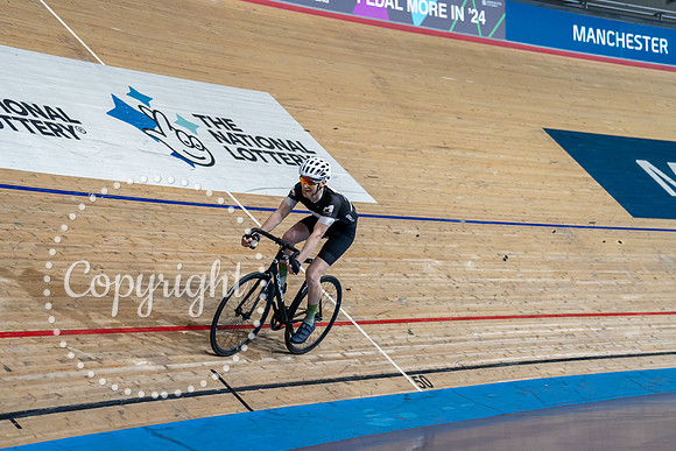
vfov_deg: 17.7
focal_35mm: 77
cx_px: 338
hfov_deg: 26.3
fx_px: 1446
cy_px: 226
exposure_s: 1/1000
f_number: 2.8
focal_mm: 77
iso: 3200
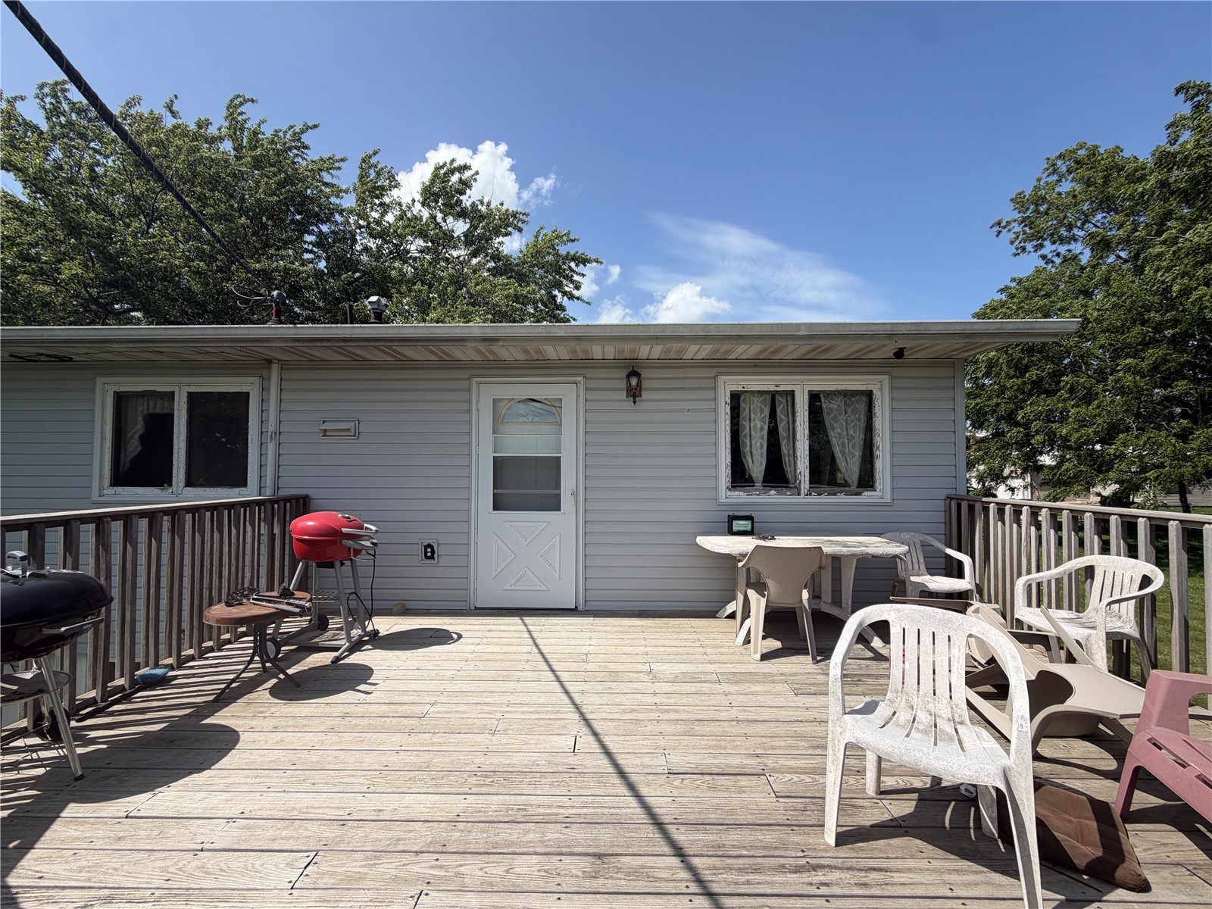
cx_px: 606
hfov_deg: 102.1
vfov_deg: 85.7
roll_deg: -0.2
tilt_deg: +1.2
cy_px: 454
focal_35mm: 14
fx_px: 490
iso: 20
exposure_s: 1/1017
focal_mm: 2.22
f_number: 2.2
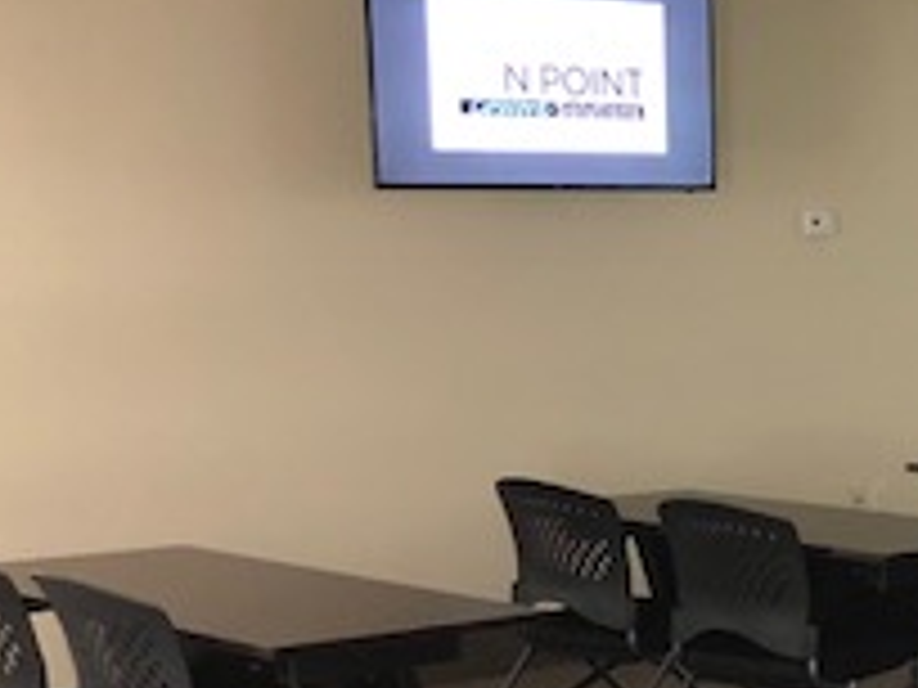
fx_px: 2334
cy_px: 616
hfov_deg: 20.0
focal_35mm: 88
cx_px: 1274
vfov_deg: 16.6
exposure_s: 1/12
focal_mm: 4
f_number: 1.8
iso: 100
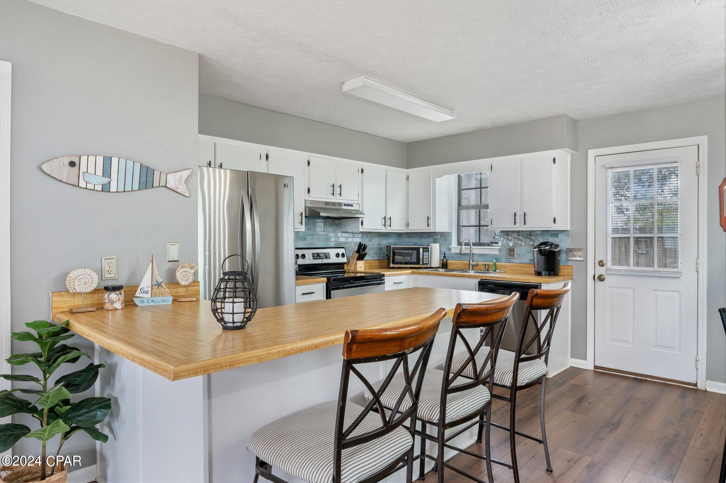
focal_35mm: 21
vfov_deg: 59.4
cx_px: 363
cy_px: 242
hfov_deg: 81.2
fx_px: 423
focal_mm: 21
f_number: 9
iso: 640
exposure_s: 1/30
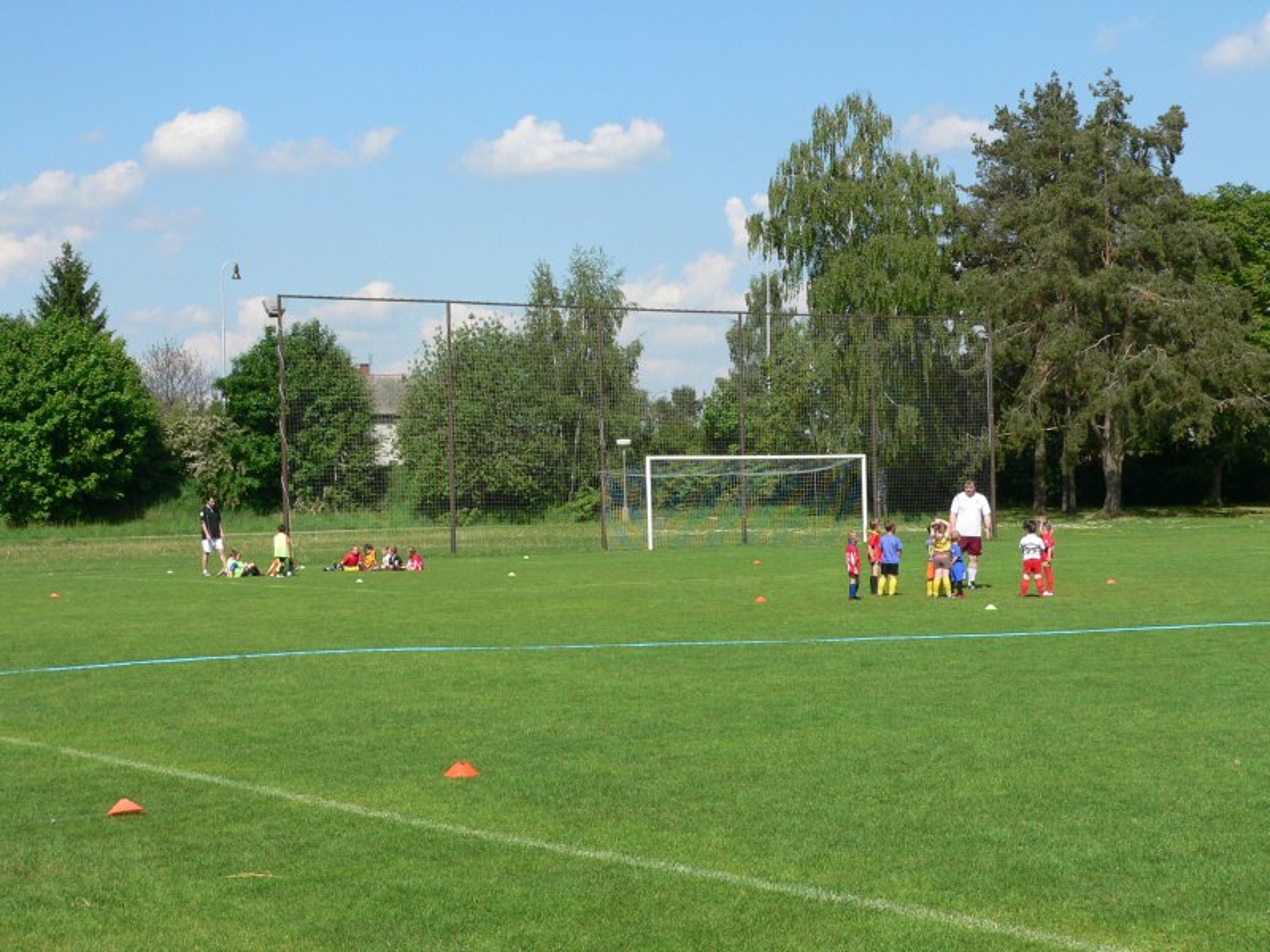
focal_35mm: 63
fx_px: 2311
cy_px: 476
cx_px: 635
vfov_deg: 23.3
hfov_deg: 30.7
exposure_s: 1/500
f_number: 4.6
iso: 80
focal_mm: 10.4
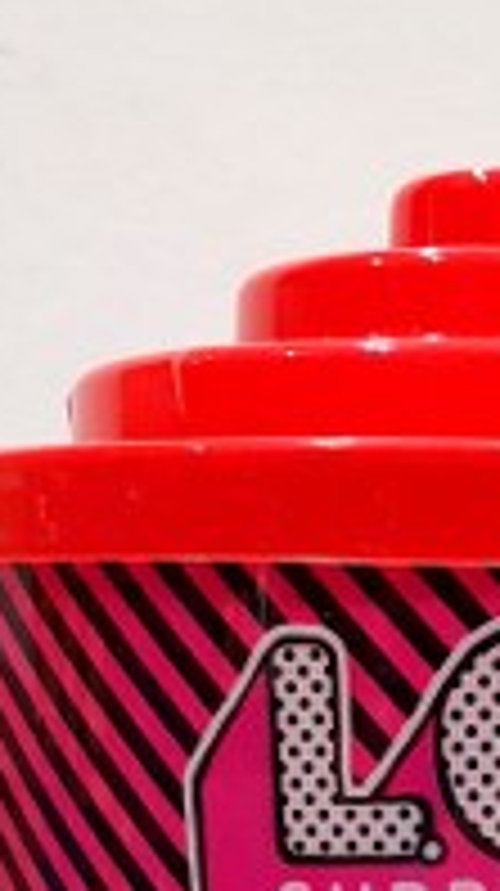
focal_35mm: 86
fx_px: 2032
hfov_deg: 13.9
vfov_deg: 21.3
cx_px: 477
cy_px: 1292
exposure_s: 1/100
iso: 320
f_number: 2.4
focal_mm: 4.32
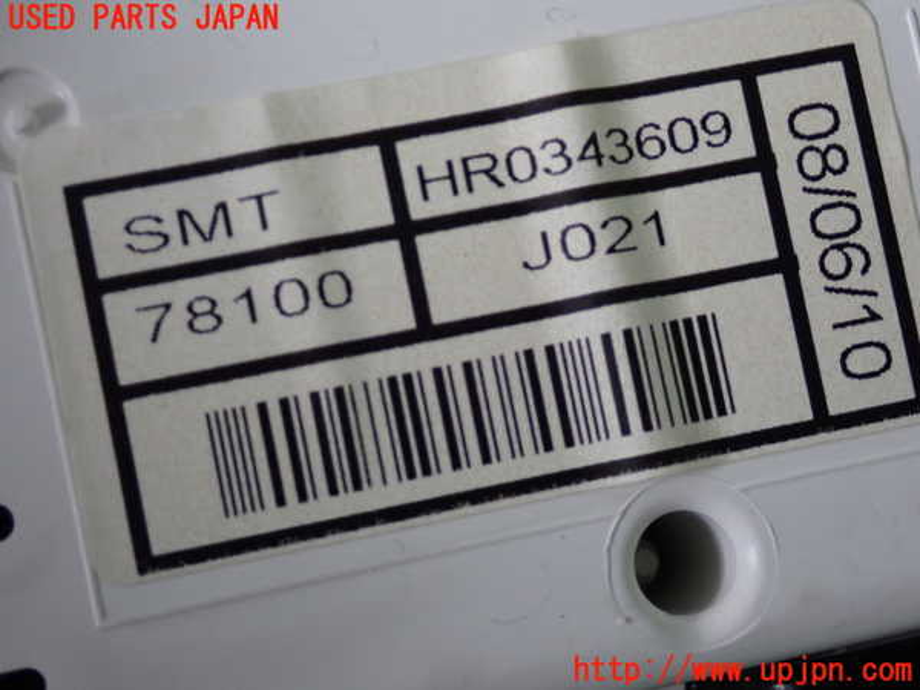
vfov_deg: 19.1
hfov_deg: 25.3
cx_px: 460
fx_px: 2046
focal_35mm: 77
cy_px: 345
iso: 500
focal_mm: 13.65
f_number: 4.1
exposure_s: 1/80
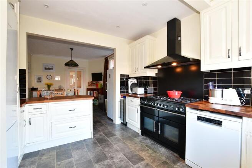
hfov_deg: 100.4
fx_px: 105
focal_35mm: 15
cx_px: 126
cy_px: 84
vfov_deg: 77.3
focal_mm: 10
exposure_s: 1/1.6
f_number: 8
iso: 200
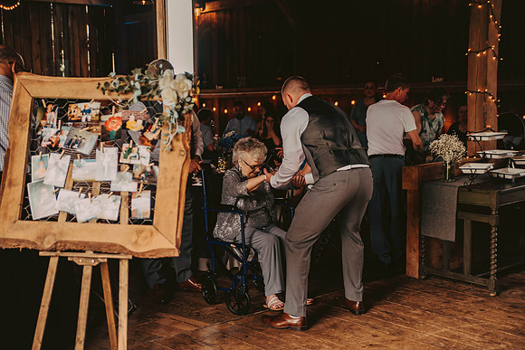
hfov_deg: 36.2
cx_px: 262
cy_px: 175
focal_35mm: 55
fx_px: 802
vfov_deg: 24.6
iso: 800
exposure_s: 1/200
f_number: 2.8
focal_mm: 55
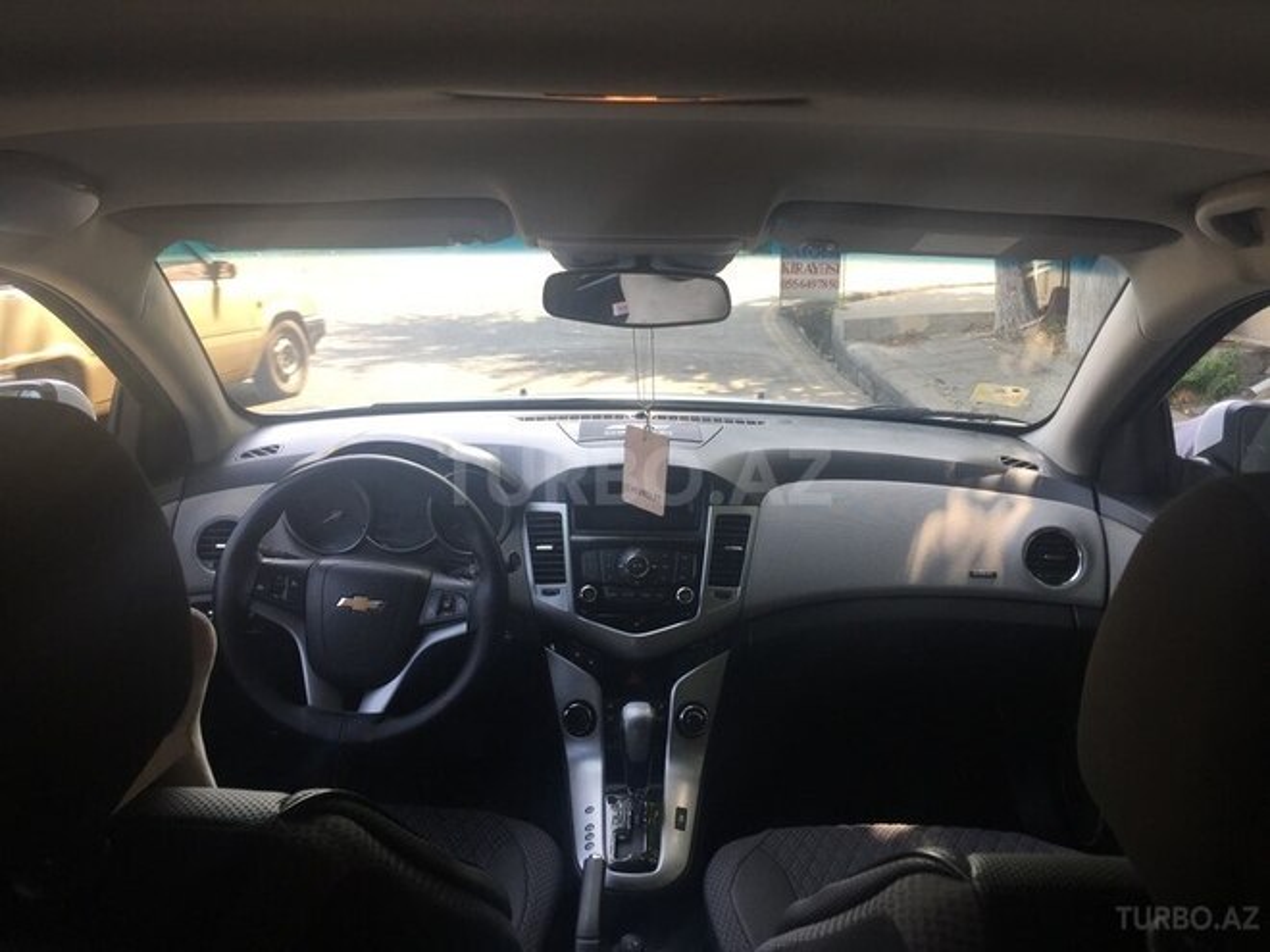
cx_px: 635
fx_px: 1064
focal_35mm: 29
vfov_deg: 48.2
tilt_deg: -14.0
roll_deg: -0.4
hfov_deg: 61.7
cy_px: 476
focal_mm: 4.15
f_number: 2.2
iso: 32
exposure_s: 1/118
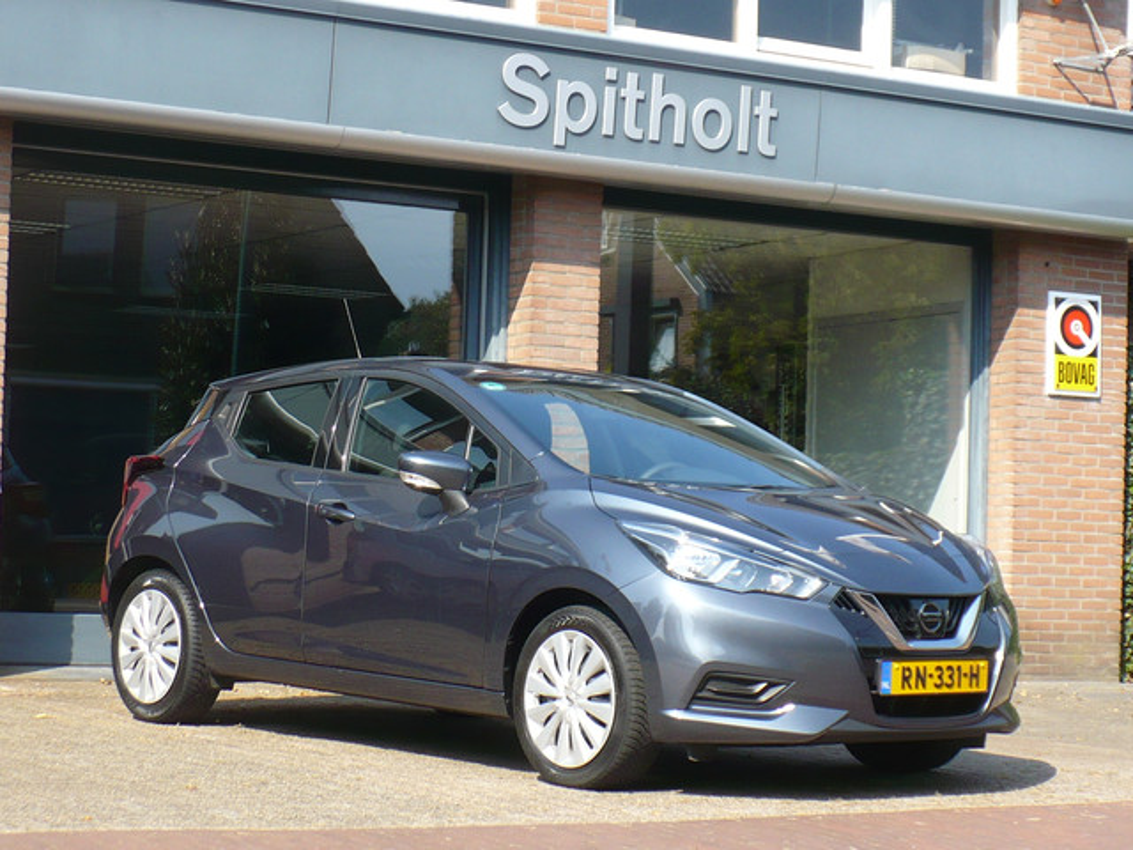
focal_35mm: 89
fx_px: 2913
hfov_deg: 22.0
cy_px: 425
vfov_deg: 16.6
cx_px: 566
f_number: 3.1
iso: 100
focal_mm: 9.9
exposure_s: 1/500
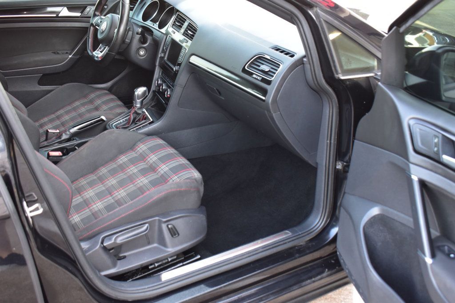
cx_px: 228
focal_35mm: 39
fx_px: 493
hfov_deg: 49.6
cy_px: 152
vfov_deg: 34.2
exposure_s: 1/15
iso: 640
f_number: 6.3
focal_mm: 26
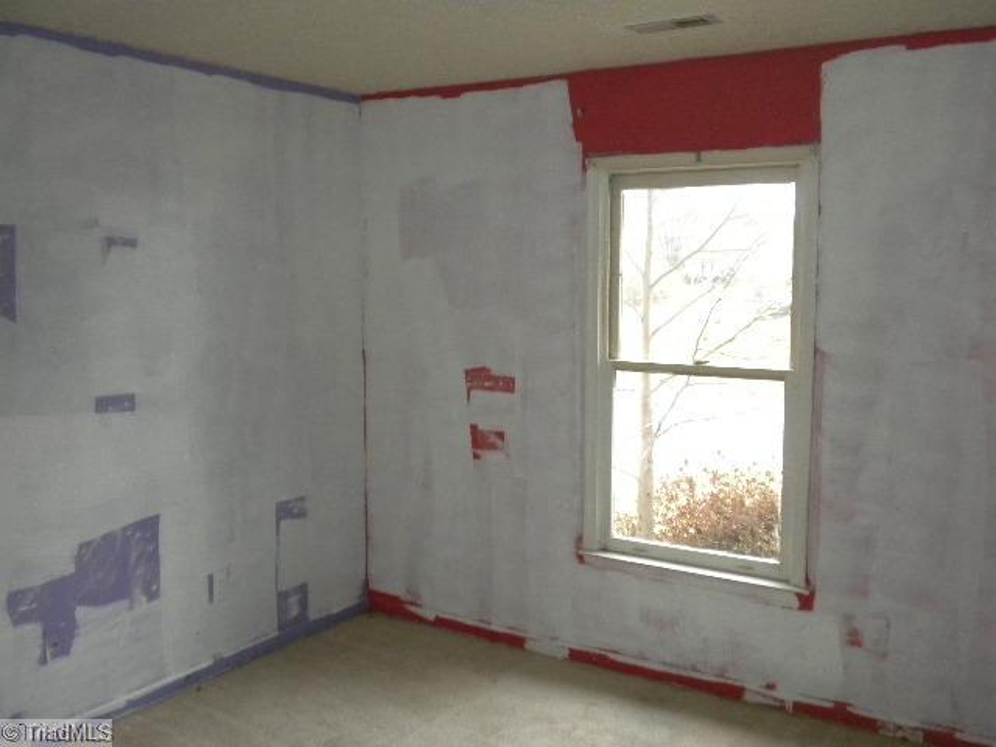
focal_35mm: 37
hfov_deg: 50.1
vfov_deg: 38.7
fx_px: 1065
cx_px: 498
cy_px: 374
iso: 400
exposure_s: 1/34
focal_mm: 6.6
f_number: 3.5
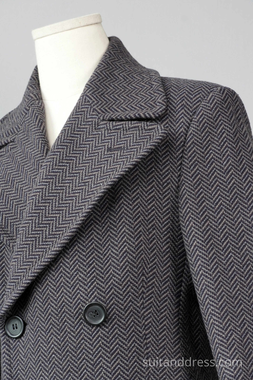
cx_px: 126
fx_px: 1249
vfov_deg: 17.3
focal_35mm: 118
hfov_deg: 11.6
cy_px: 190
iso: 400
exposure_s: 1/20
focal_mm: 79
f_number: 8
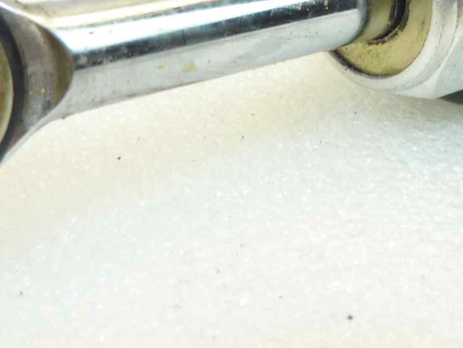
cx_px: 317
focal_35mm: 70
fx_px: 937
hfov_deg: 27.6
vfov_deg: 20.4
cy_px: 11
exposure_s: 1/25
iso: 80
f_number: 3.3
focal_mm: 4.1
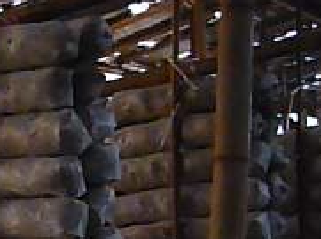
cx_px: -106
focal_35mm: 117
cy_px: 276
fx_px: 1083
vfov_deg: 12.4
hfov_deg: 15.9
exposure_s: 1/30
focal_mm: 5.5
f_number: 2.8
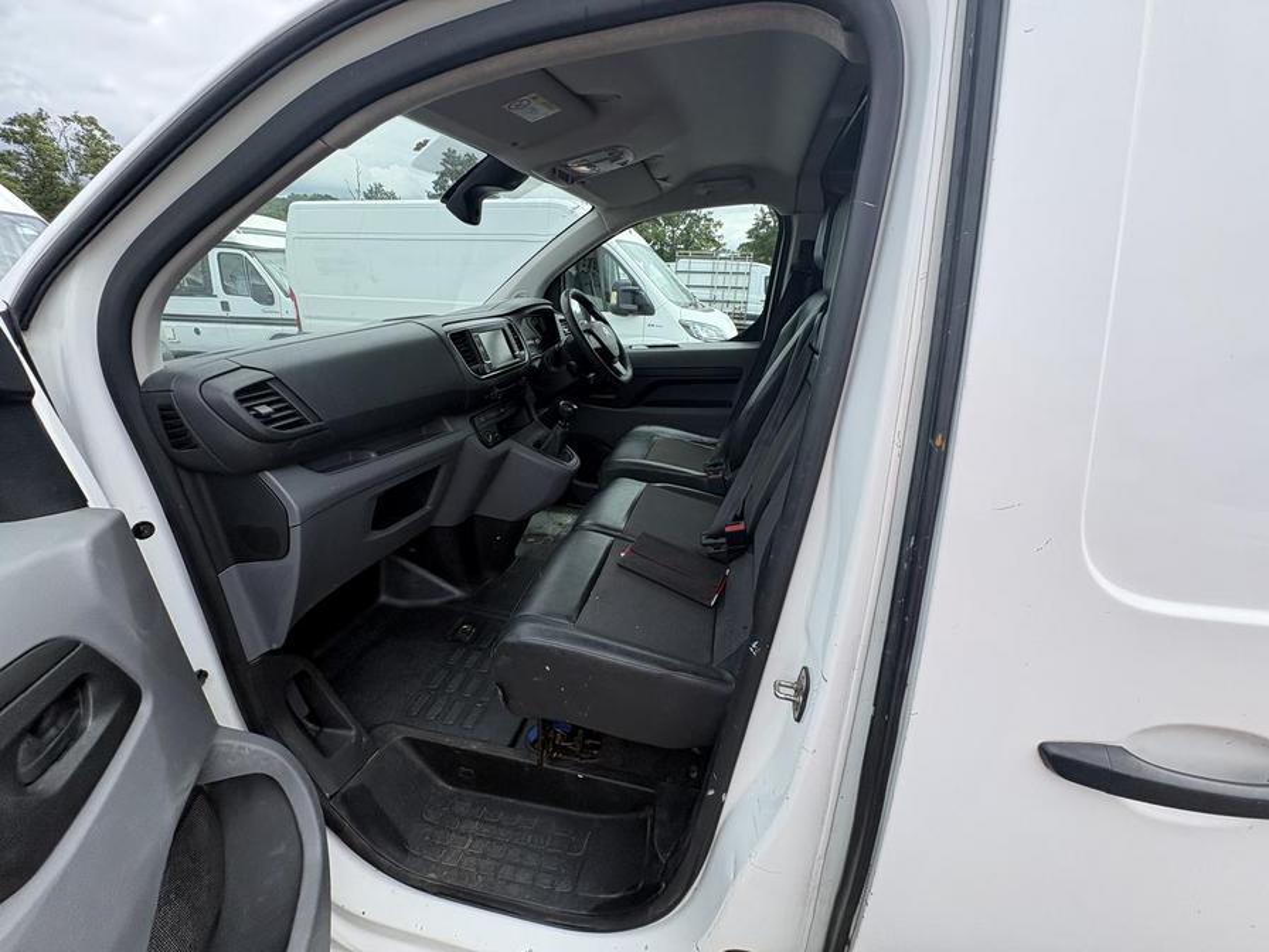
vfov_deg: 85.7
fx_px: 513
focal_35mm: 14
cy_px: 476
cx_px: 634
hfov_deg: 102.1
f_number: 2.2
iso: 64
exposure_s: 1/749
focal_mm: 2.22
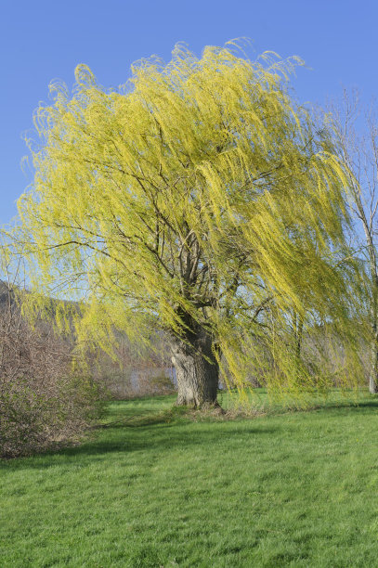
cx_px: 189
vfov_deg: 39.6
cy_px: 284
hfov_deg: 26.9
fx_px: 789
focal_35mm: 50
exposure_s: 1/500
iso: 200
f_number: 5.6
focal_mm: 50
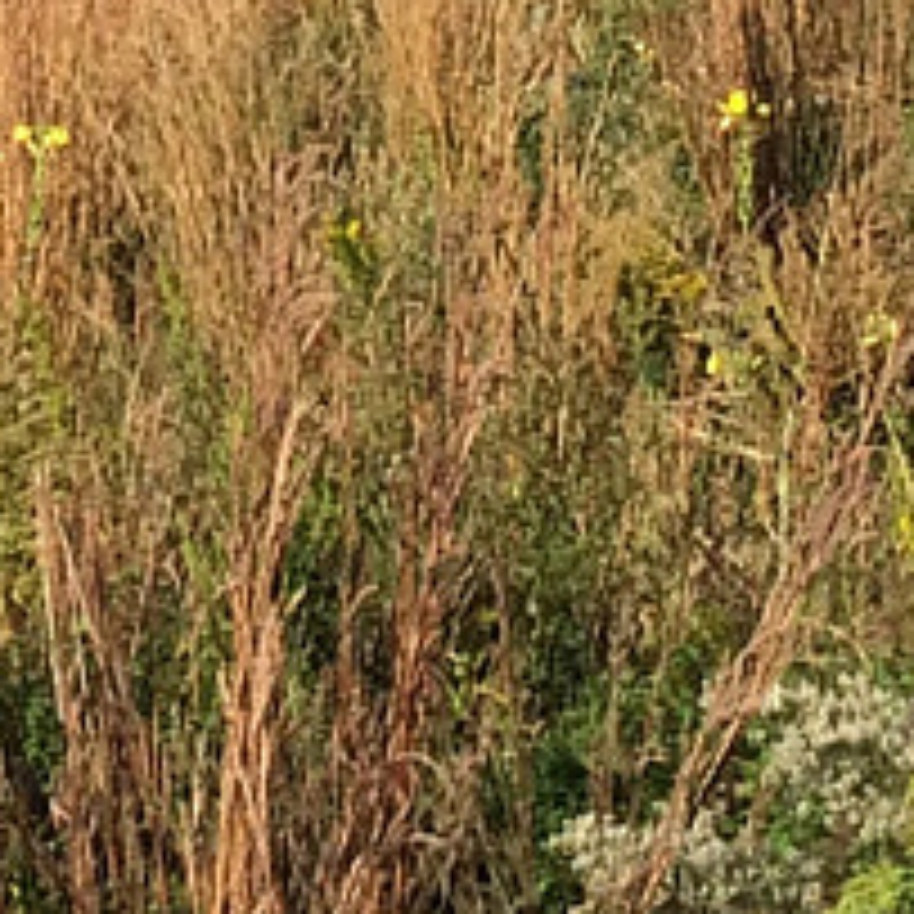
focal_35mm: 202
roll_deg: +0.7
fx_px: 6034
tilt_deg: +8.5
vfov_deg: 8.0
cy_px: -1270
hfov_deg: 8.5
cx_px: -500
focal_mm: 4.15
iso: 32
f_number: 2.2
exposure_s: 1/2160
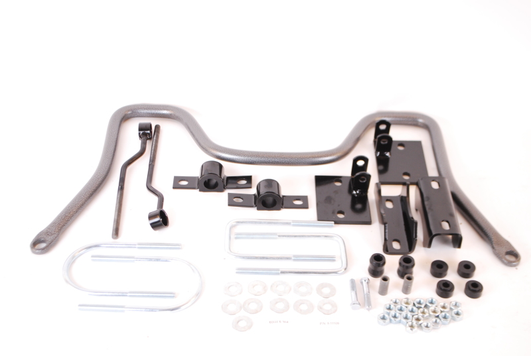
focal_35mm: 54
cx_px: 266
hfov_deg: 36.8
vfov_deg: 25.2
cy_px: 178
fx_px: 798
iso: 320
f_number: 5.3
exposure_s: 1/30
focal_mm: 36
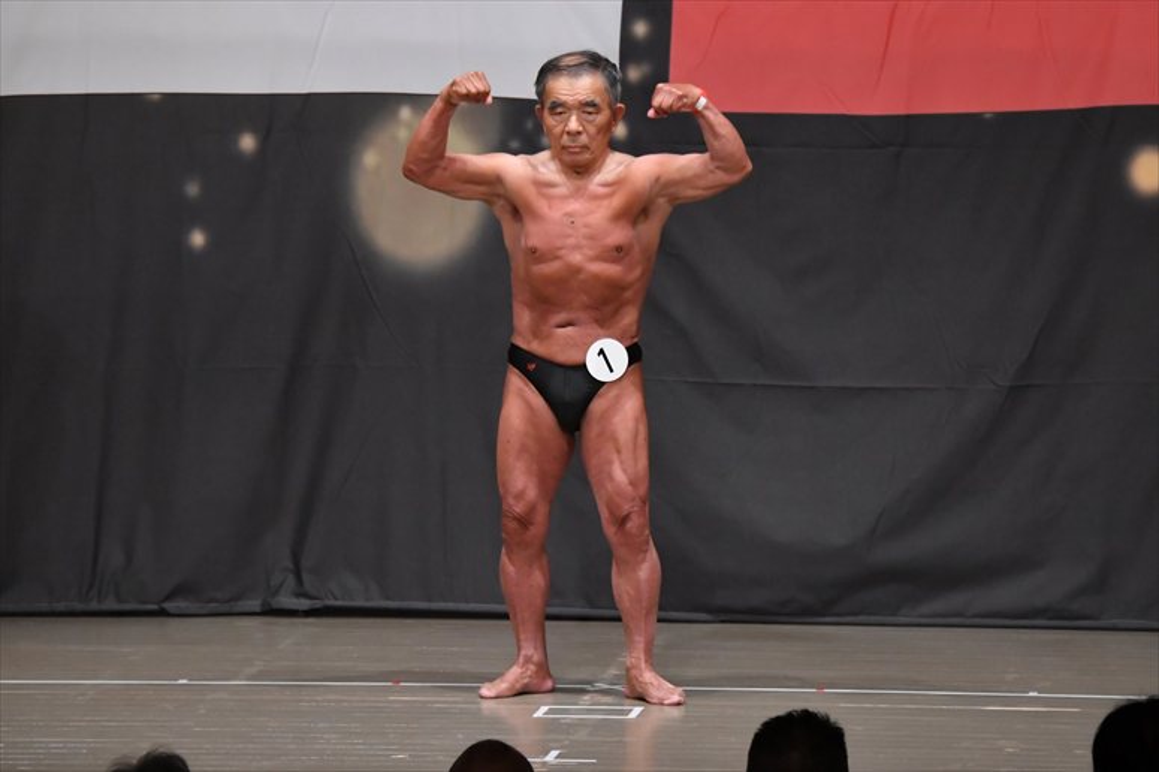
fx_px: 7723
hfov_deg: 8.6
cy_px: 386
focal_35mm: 240
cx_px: 580
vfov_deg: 5.7
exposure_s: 1/400
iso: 5000
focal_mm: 160
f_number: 5.6
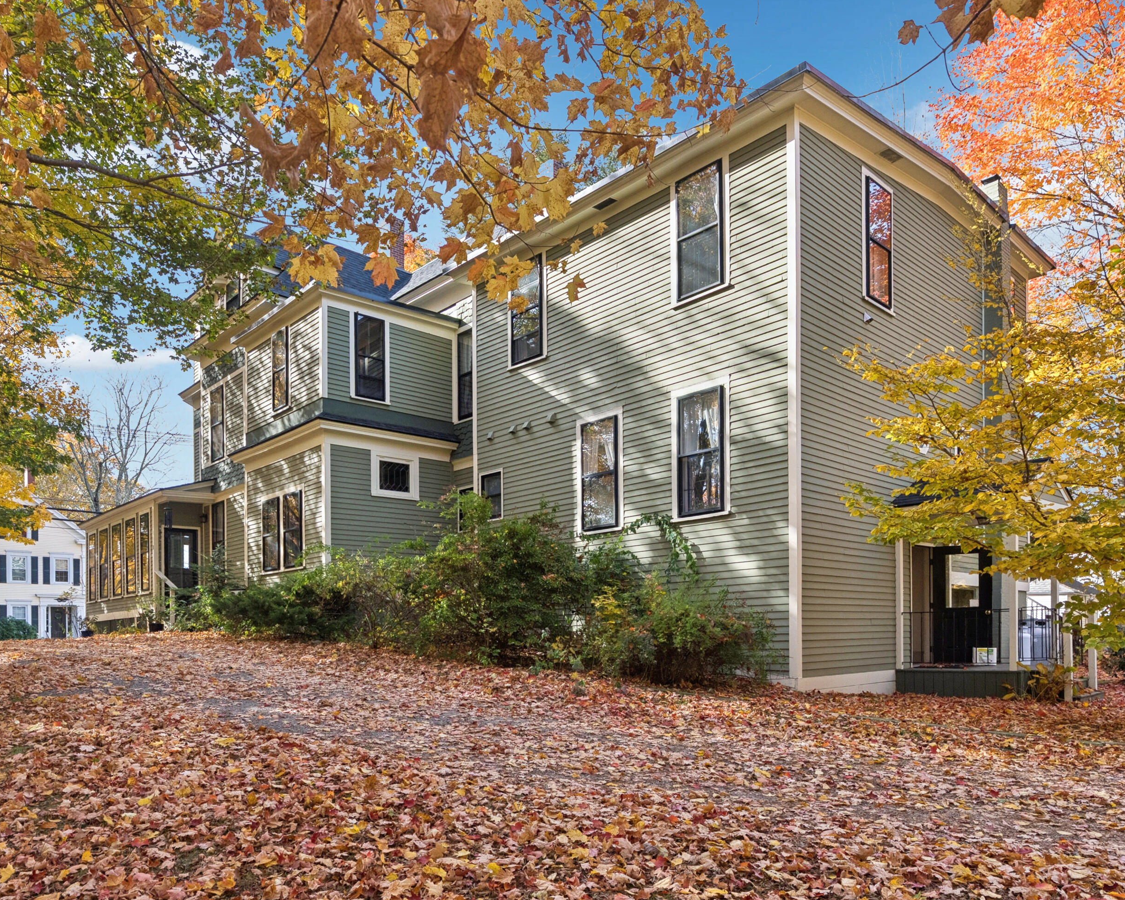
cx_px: 541
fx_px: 732
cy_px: 438
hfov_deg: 75.0
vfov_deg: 63.1
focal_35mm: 22
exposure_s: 1/400
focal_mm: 19
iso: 320
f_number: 7.1
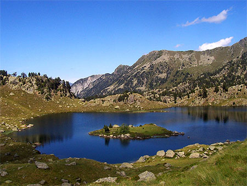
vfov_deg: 38.7
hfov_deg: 50.1
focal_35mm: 37
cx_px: 124
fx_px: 264
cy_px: 93
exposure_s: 1/750
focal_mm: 5.6
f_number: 5.6
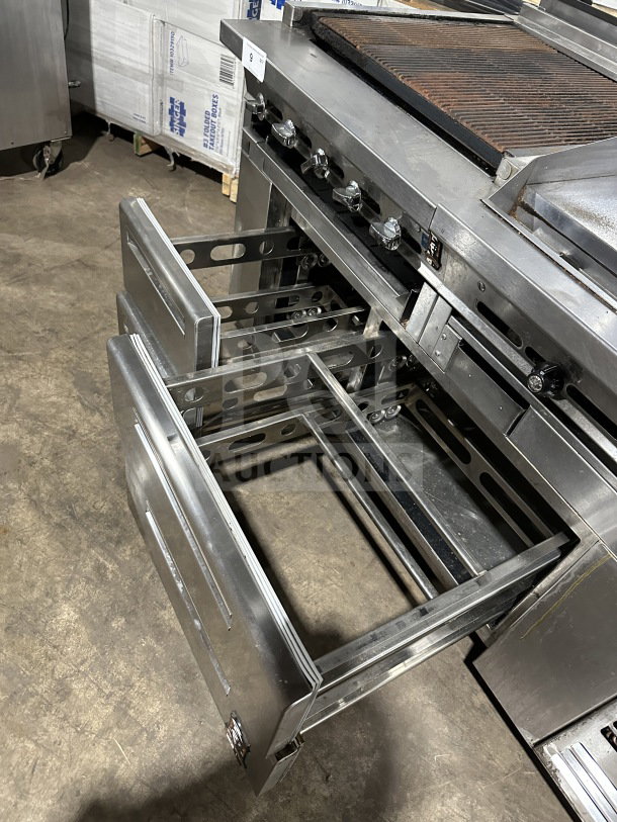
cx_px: 308
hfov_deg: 56.8
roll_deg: -15.4
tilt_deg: -42.6
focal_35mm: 24
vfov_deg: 71.6
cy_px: 411
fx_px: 570
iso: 640
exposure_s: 1/60
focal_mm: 6.86
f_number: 1.78
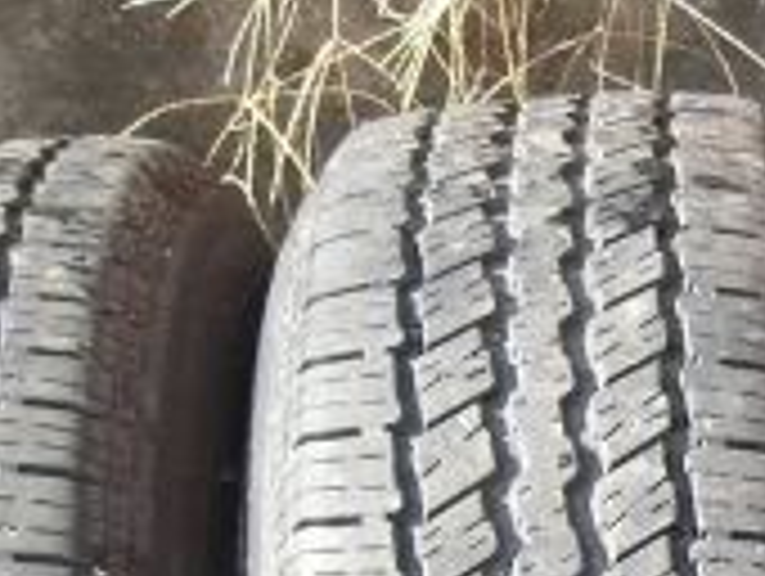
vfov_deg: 9.9
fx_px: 3165
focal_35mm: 143
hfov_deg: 13.4
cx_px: 927
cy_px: 986
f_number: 3.2
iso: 100
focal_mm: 6.3
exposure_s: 1/139
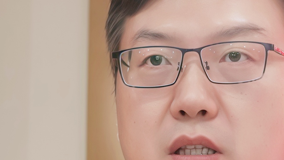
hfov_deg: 5.3
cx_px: 230
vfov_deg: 3.0
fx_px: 3050
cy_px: 329
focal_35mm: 405
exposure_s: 1/80
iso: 500
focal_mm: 42
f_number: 4
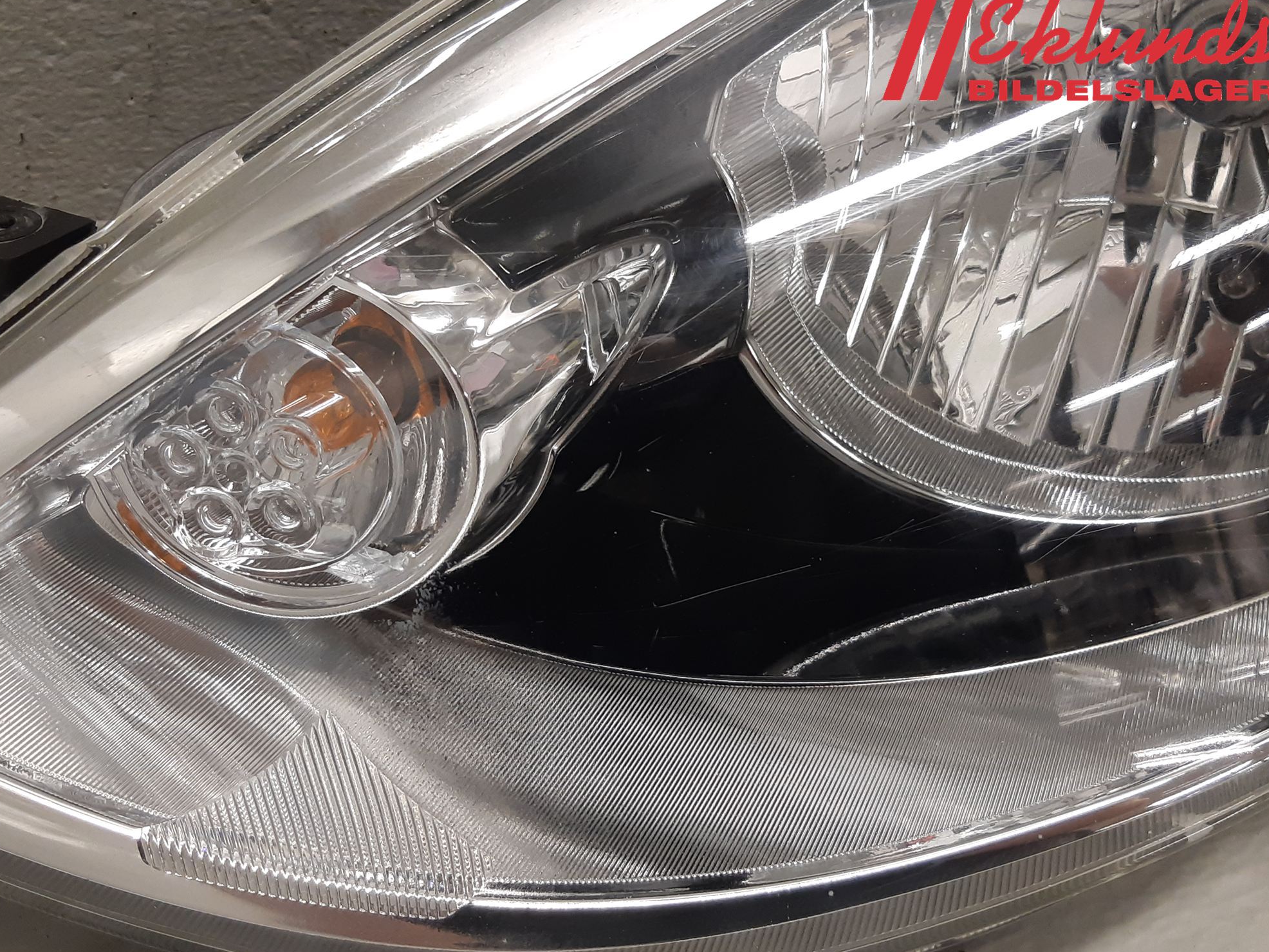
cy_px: 486
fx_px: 990
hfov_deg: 65.3
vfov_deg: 51.4
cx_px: 618
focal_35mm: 27
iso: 125
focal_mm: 3.93
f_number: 1.7
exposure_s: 1/50
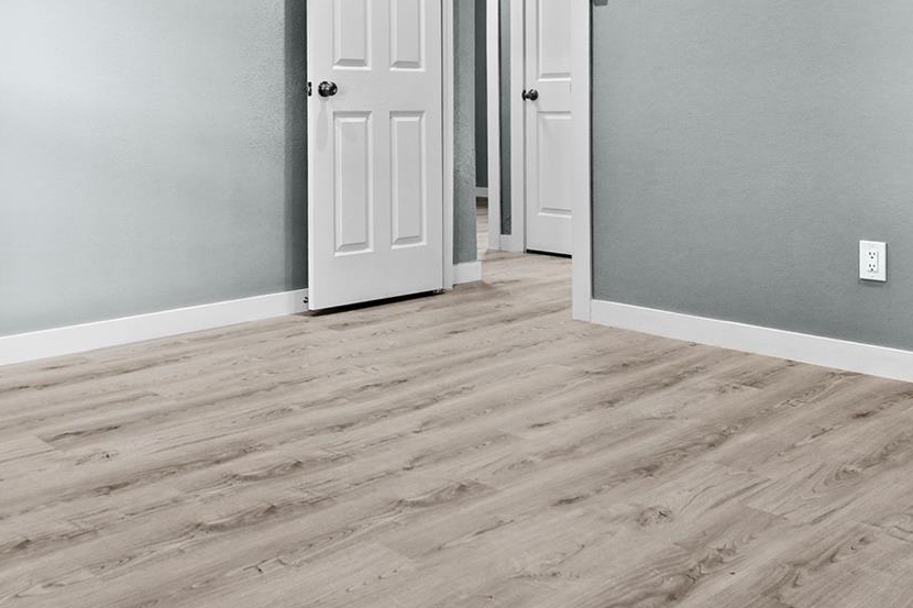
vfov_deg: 33.6
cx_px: 337
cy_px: 121
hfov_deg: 49.6
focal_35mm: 38
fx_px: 976
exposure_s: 1/10
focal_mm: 10.4
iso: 160
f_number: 3.2
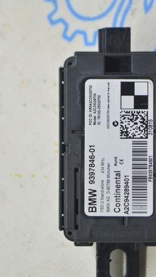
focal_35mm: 122
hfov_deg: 9.9
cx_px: 102
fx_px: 896
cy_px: 147
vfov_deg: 17.6
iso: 400
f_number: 5.6
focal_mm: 55
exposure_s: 1/20
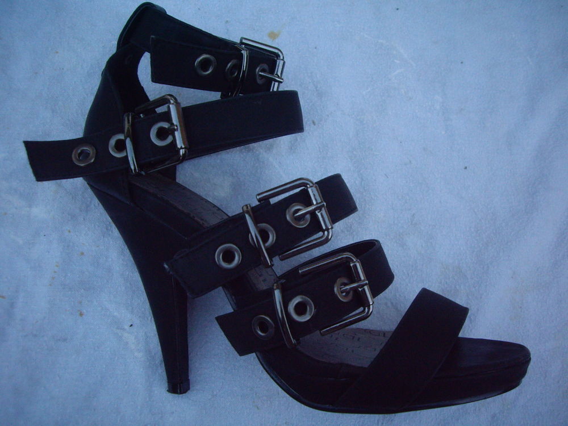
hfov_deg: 49.0
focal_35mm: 38
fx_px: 624
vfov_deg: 37.7
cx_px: 284
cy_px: 213
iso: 200
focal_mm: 6.2
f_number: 2.7
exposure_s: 1/30
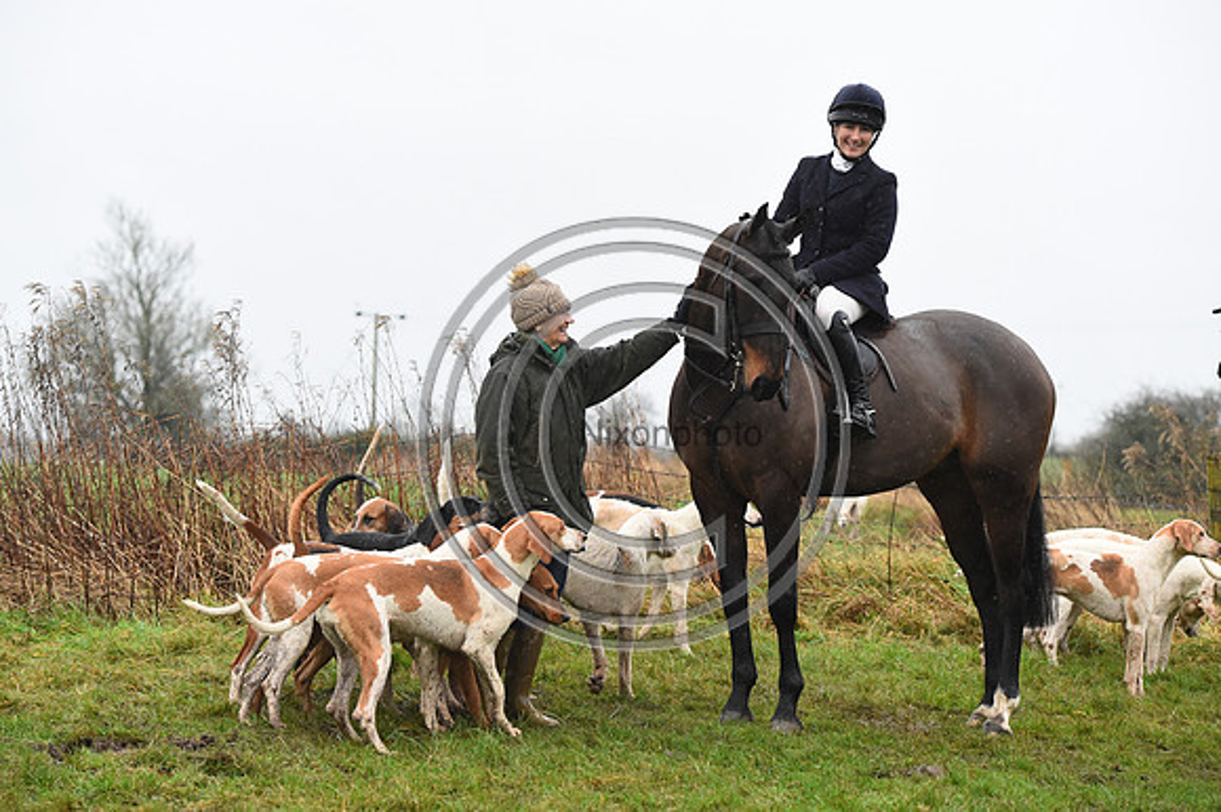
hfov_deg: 20.4
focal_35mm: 100
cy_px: 406
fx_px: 3390
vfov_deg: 13.7
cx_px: 610
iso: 4000
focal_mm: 100
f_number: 4.5
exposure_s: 1/800
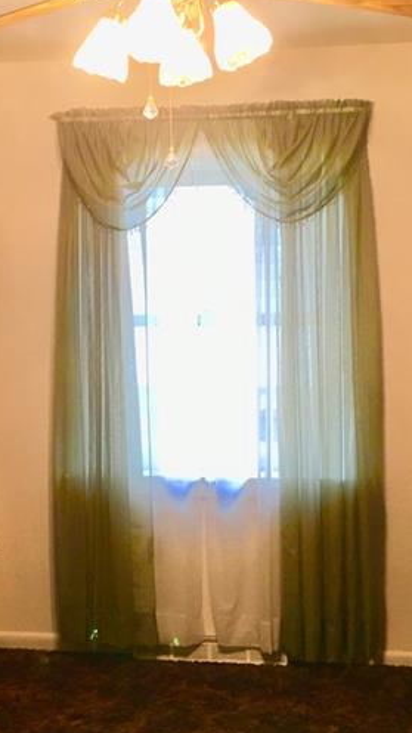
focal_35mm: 51
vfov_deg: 40.6
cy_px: 353
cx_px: 133
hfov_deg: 23.4
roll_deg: +1.8
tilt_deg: -4.4
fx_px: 990
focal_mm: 4.15
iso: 100
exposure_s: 1/30
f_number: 2.2
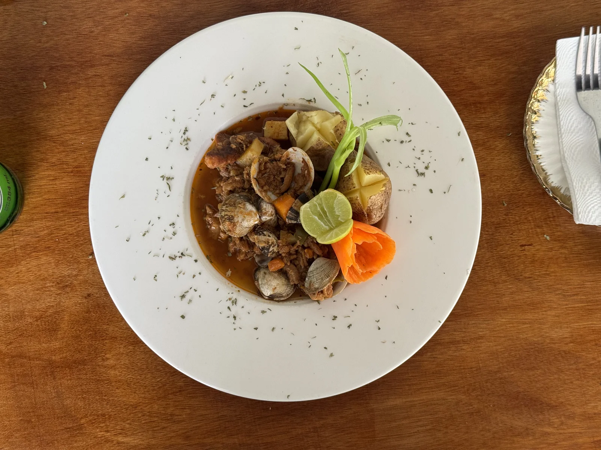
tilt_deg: -86.0
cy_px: 225
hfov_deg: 39.7
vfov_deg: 30.3
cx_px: 300
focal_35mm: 48
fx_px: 833
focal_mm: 6.76
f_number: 1.78
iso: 125
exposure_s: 1/60
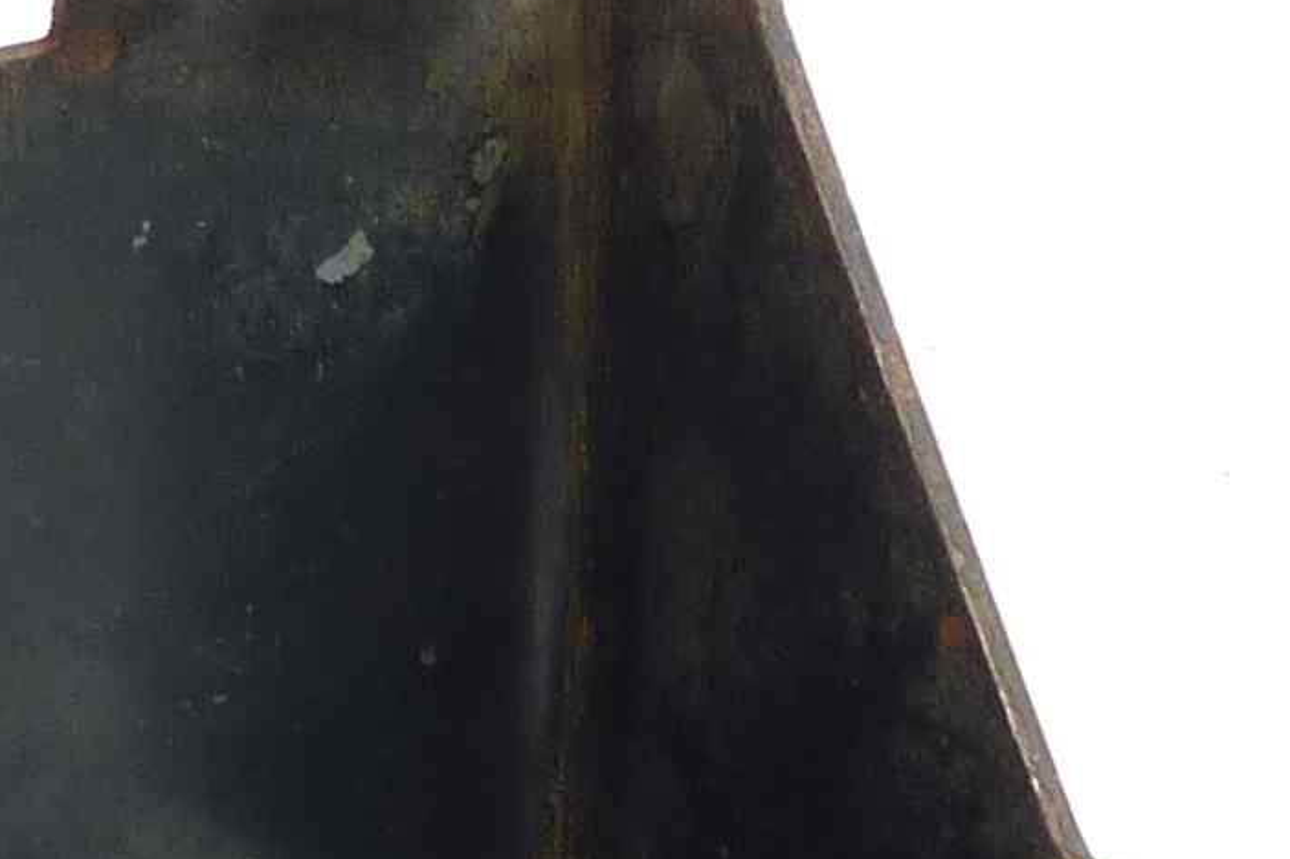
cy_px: 1057
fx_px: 5157
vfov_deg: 9.4
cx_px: 172
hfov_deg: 14.1
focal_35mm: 144
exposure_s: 1/10
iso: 80
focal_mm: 4.4
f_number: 3.3
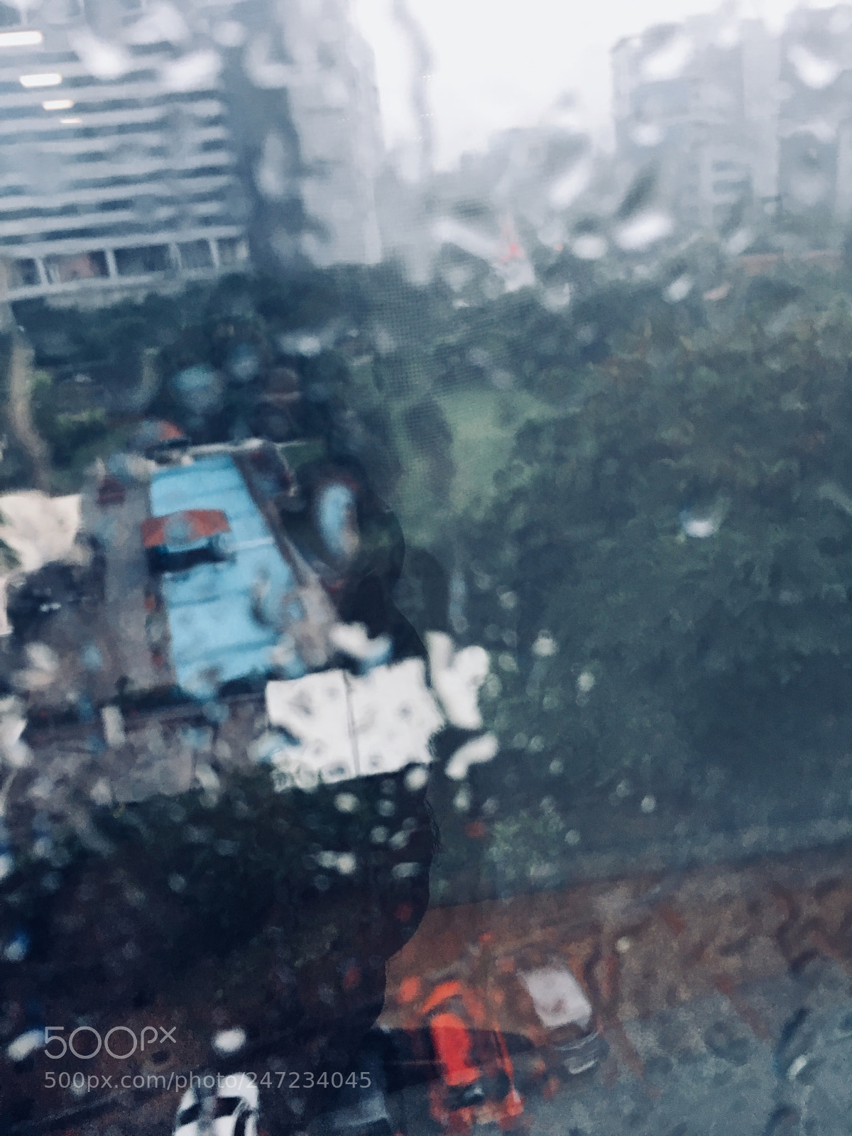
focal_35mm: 29
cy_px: 568
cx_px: 426
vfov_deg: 61.7
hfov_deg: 48.2
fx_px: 952
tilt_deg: -20.0
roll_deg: +6.7
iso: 50
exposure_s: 1/33
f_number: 2.2
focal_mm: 4.15
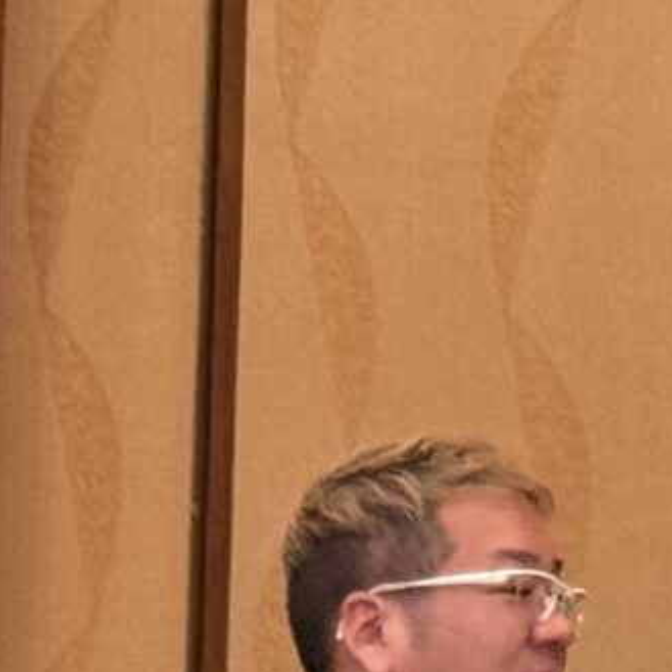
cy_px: 96
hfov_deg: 5.2
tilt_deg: +1.7
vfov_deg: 5.3
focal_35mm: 330
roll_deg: -1.4
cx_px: 1107
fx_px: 7248
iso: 200
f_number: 1.78
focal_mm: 6.76
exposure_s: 1/50
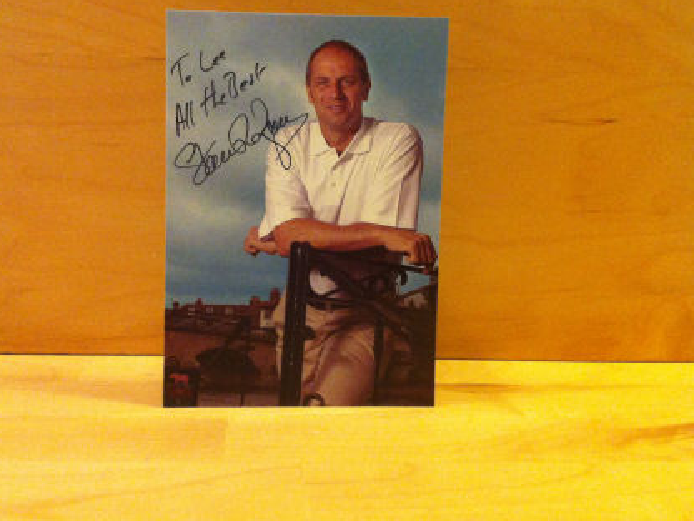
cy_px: 211
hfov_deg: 44.7
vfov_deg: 34.3
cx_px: 311
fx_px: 842
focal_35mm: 42
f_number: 2.8
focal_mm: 3.85
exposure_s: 1/17
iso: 320
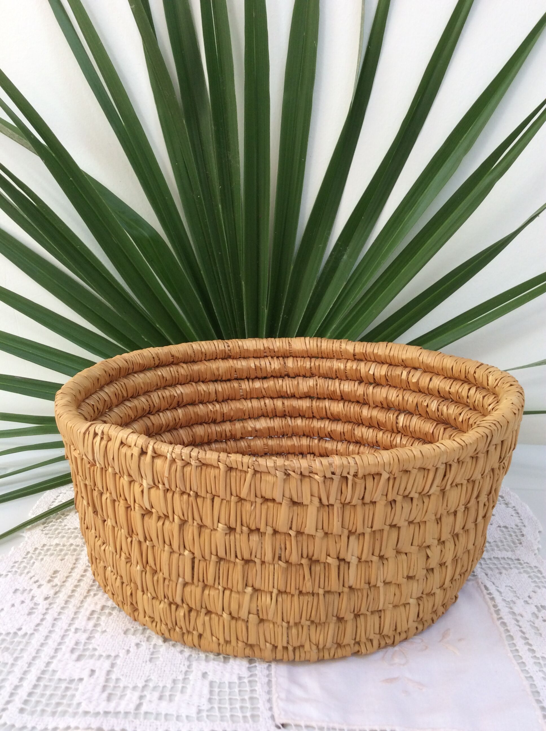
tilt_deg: -16.6
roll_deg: +0.2
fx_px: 675
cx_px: 273
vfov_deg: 56.9
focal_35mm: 32
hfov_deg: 44.1
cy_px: 366
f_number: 2.4
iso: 40
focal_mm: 3.3
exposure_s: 1/50
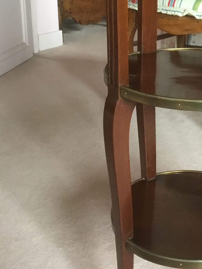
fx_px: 467
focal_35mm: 60
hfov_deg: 23.7
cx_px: 187
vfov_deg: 31.7
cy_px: 76
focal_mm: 3.3
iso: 200
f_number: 2.4
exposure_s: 1/25
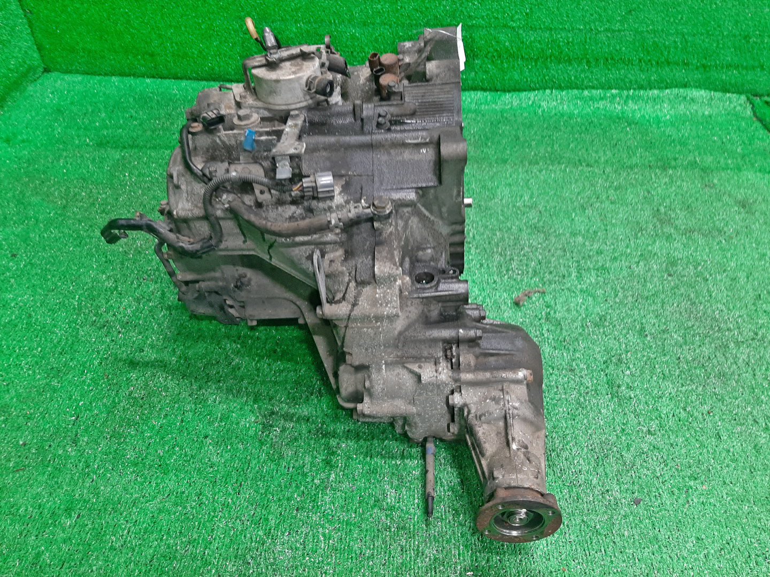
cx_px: 385
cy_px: 288
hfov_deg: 67.3
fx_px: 578
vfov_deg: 53.1
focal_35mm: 26
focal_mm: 3.93
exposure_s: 1/50
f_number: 1.7
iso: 170
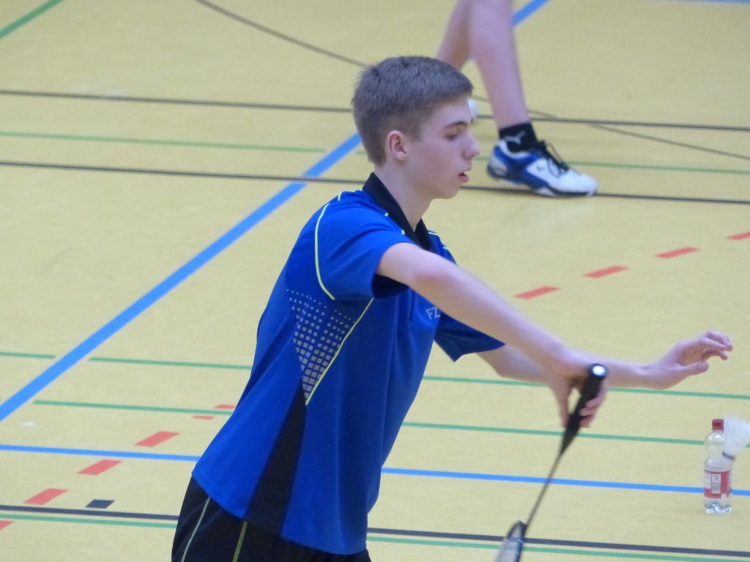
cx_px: 375
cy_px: 281
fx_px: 7778
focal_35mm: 359
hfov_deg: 5.5
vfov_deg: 4.1
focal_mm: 64.6
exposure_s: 1/125
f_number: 2.8
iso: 800
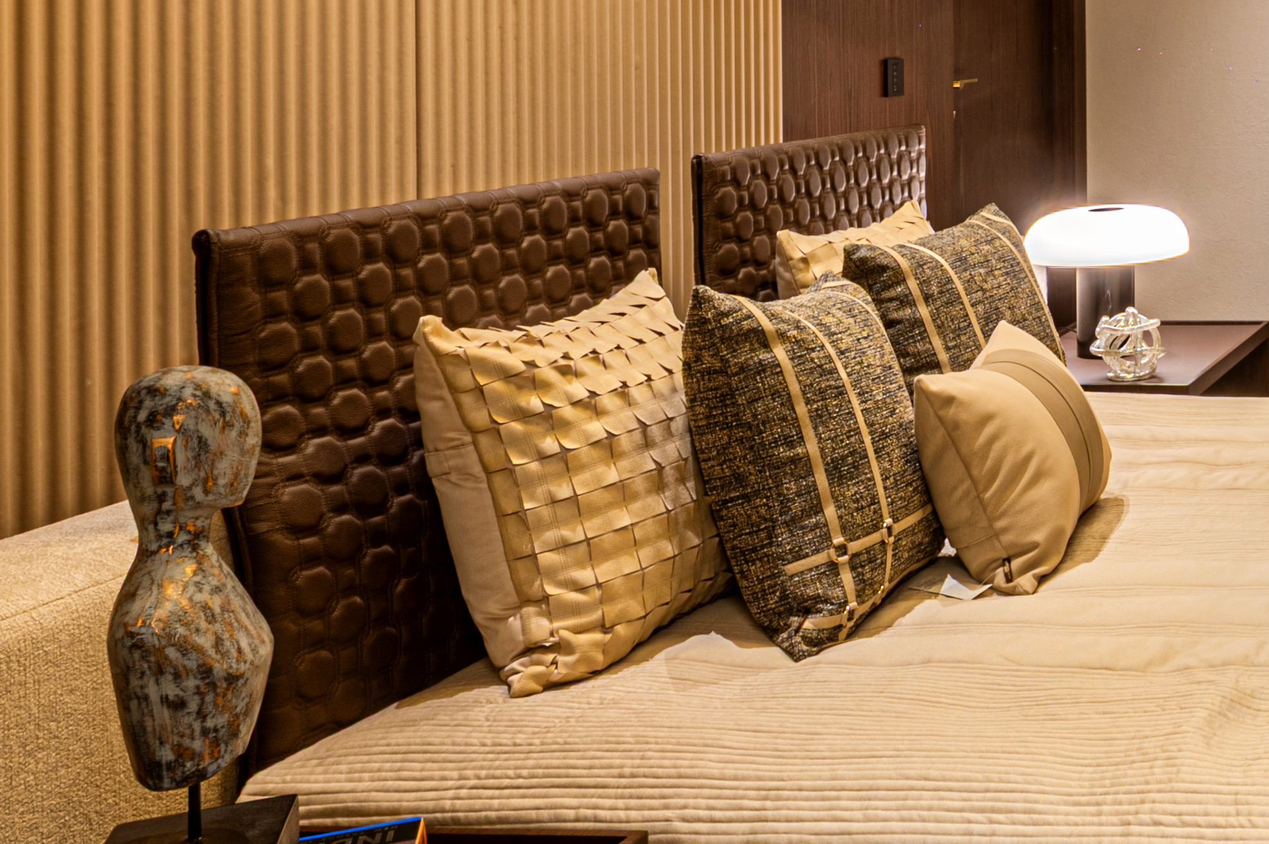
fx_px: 1780
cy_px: -11
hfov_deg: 31.4
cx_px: 1598
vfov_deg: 25.3
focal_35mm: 51
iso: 100
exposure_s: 1/1.25
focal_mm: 16.5
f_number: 14
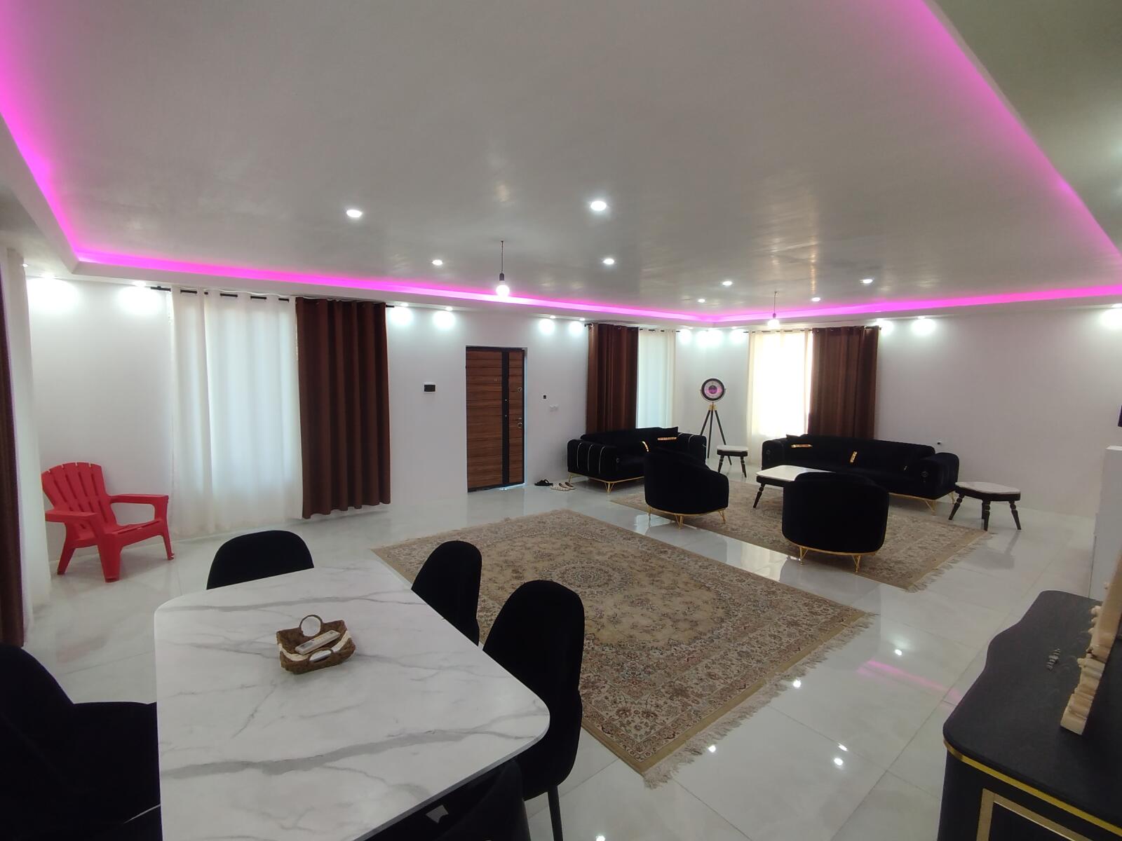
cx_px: 561
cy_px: 420
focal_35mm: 15
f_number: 2.2
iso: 80
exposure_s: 1/50
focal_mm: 1.65
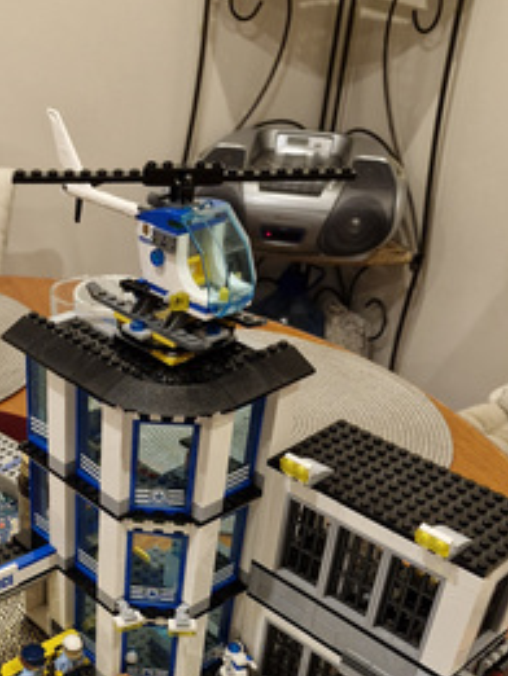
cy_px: 565
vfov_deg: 40.7
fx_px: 860
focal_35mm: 44
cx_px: 69
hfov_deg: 31.6
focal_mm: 5.54
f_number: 1.8
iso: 64
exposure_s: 1/100
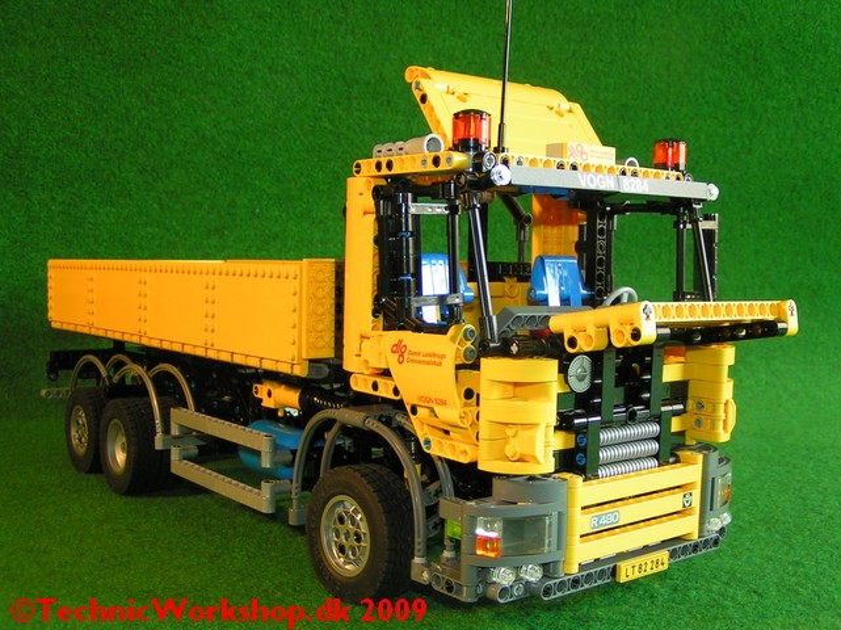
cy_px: 315
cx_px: 420
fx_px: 923
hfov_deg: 49.0
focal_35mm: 38
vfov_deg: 37.7
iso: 80
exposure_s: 1/40
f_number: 2.8
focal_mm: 5.8
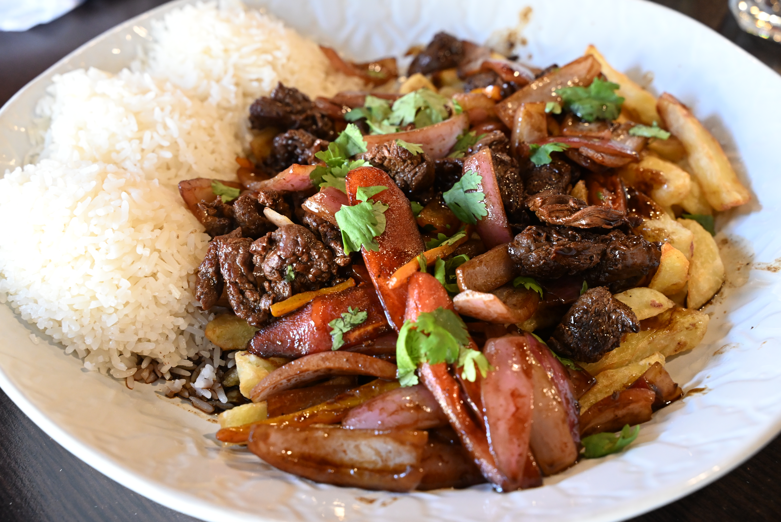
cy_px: 261
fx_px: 955
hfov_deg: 44.5
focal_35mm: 44
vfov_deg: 30.5
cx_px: 390
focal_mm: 44
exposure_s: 1/60
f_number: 6.3
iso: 4000
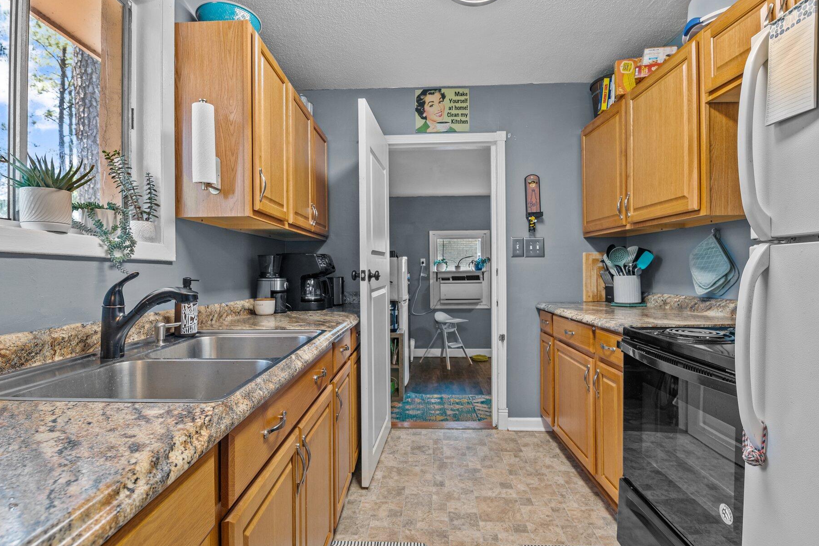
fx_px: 387
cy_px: 283
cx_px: 410
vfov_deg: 70.4
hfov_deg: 93.3
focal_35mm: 17
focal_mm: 15
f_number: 6.3
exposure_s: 1/4
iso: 400
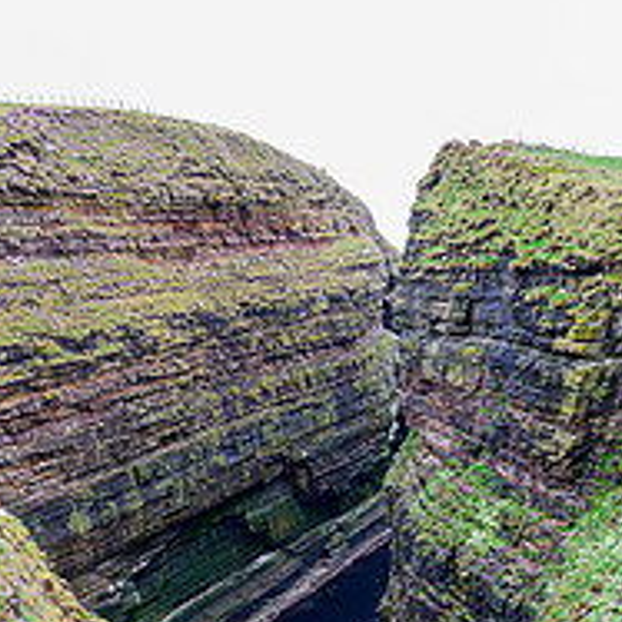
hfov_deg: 34.1
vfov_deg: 30.1
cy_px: 725
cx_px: 446
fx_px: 996
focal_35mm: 49
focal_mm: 24
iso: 250
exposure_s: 1/25
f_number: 8
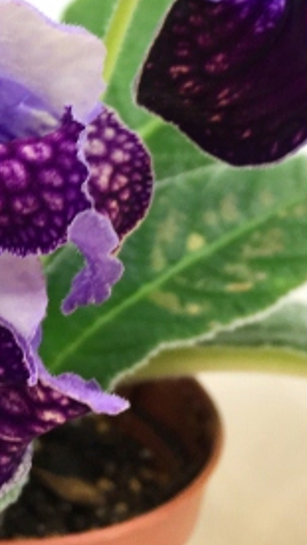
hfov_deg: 12.4
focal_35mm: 92
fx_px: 1329
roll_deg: -1.7
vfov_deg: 22.1
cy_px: -22
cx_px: -170
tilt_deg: -7.7
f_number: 2.2
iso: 25
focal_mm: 4.15
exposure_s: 1/50
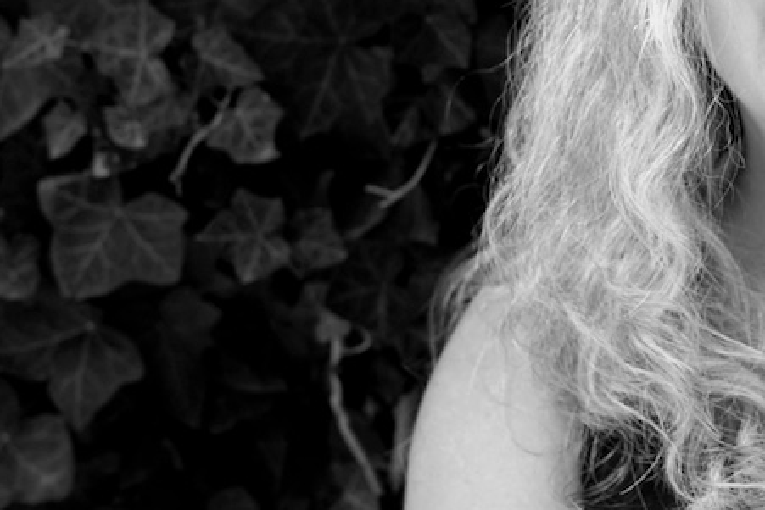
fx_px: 2827
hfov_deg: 14.8
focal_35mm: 133
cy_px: 69
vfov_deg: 10.3
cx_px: 957
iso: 125
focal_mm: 50
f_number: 4
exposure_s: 1/160
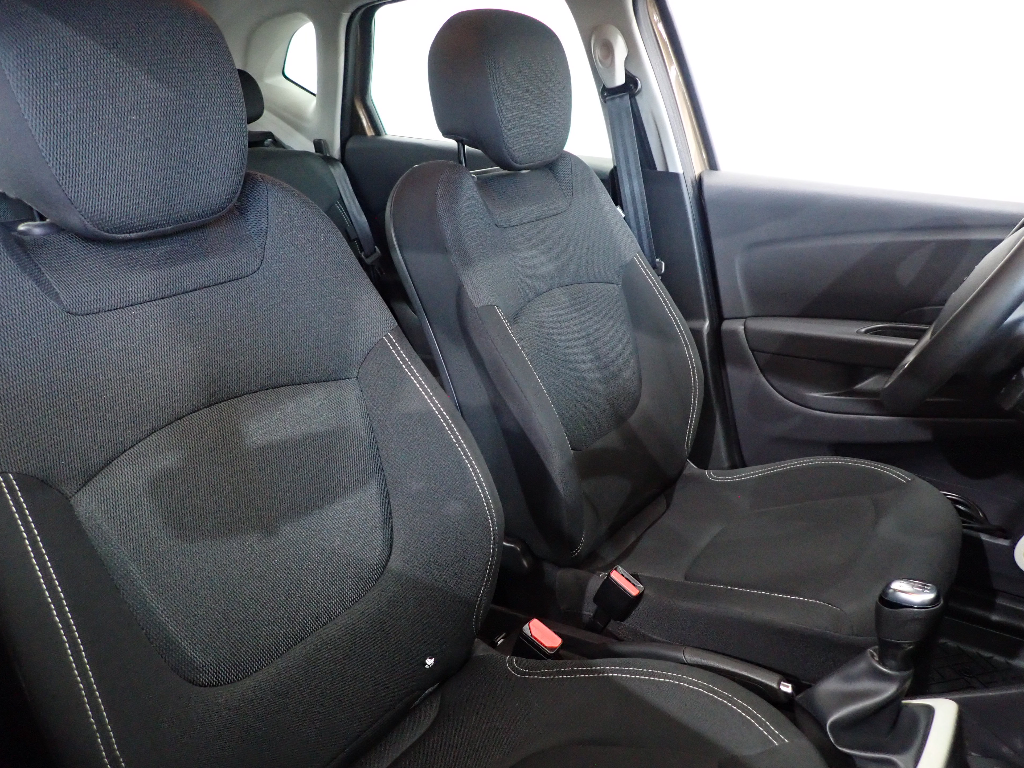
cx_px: 493
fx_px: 769
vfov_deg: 53.1
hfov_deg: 67.3
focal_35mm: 26
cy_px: 393
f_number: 2
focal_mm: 4.5
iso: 640
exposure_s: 1/30
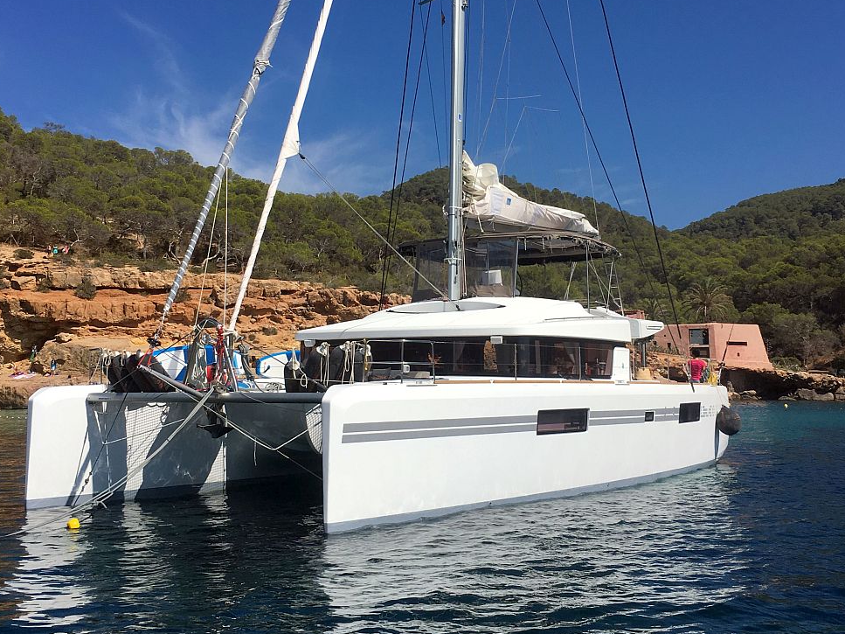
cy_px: 315
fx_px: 732
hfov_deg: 60.0
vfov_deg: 46.8
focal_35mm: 30
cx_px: 424
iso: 25
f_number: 2.2
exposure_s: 1/2959
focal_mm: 4.15
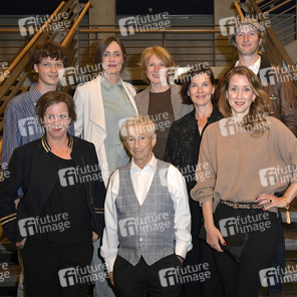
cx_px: 158
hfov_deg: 38.3
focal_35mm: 44
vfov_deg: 38.3
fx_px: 427
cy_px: 150
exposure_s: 1/200
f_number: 5.6
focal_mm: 34
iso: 3200
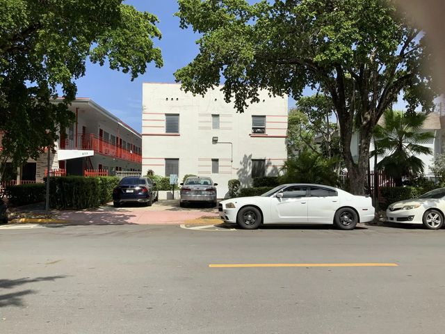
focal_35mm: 29
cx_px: 222
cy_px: 167
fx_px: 373
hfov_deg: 61.7
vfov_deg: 48.2
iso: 16
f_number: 1.8
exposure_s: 1/2538
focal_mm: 3
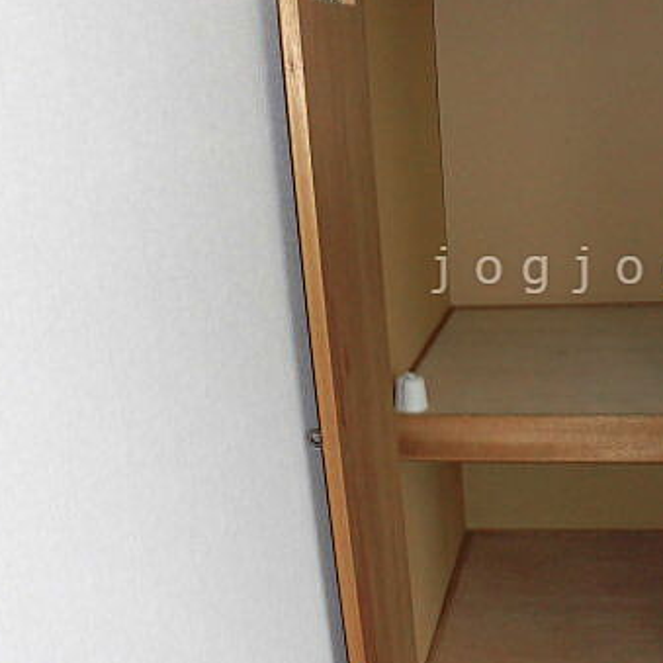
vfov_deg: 41.7
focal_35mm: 40
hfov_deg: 39.5
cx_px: 565
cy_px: 270
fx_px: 867
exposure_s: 1/40
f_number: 3.1
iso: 100
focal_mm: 4.3
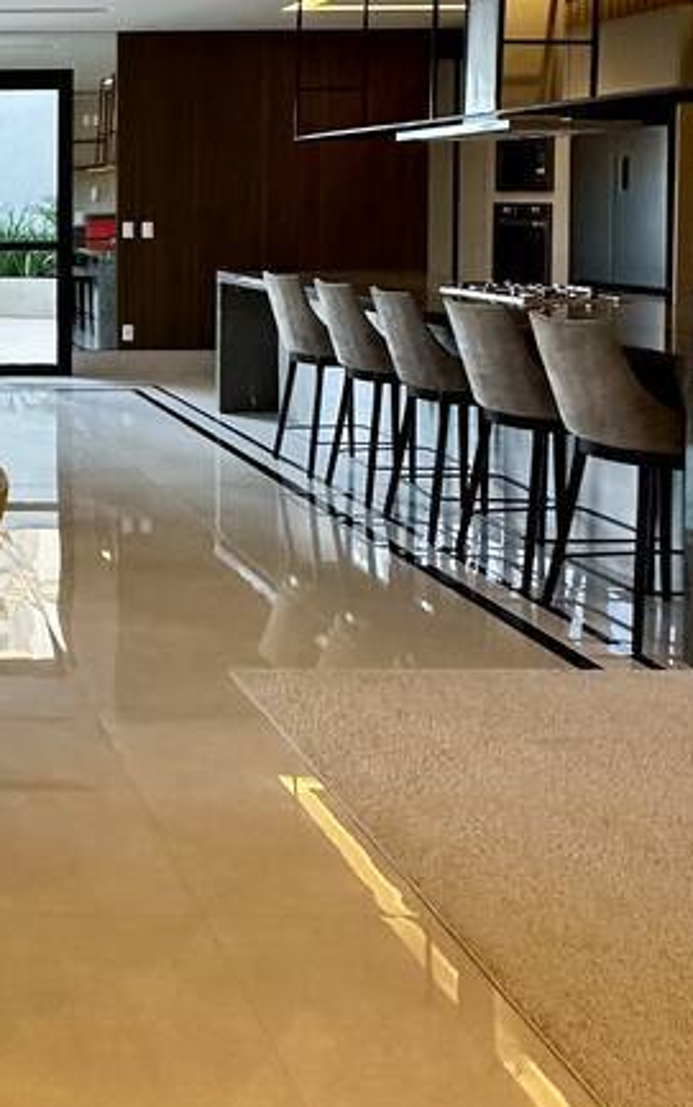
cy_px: 233
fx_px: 1117
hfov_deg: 28.5
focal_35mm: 37
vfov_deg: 49.8
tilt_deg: -0.6
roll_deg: -0.1
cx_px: -199
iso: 320
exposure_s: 1/120
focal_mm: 2.22
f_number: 2.2
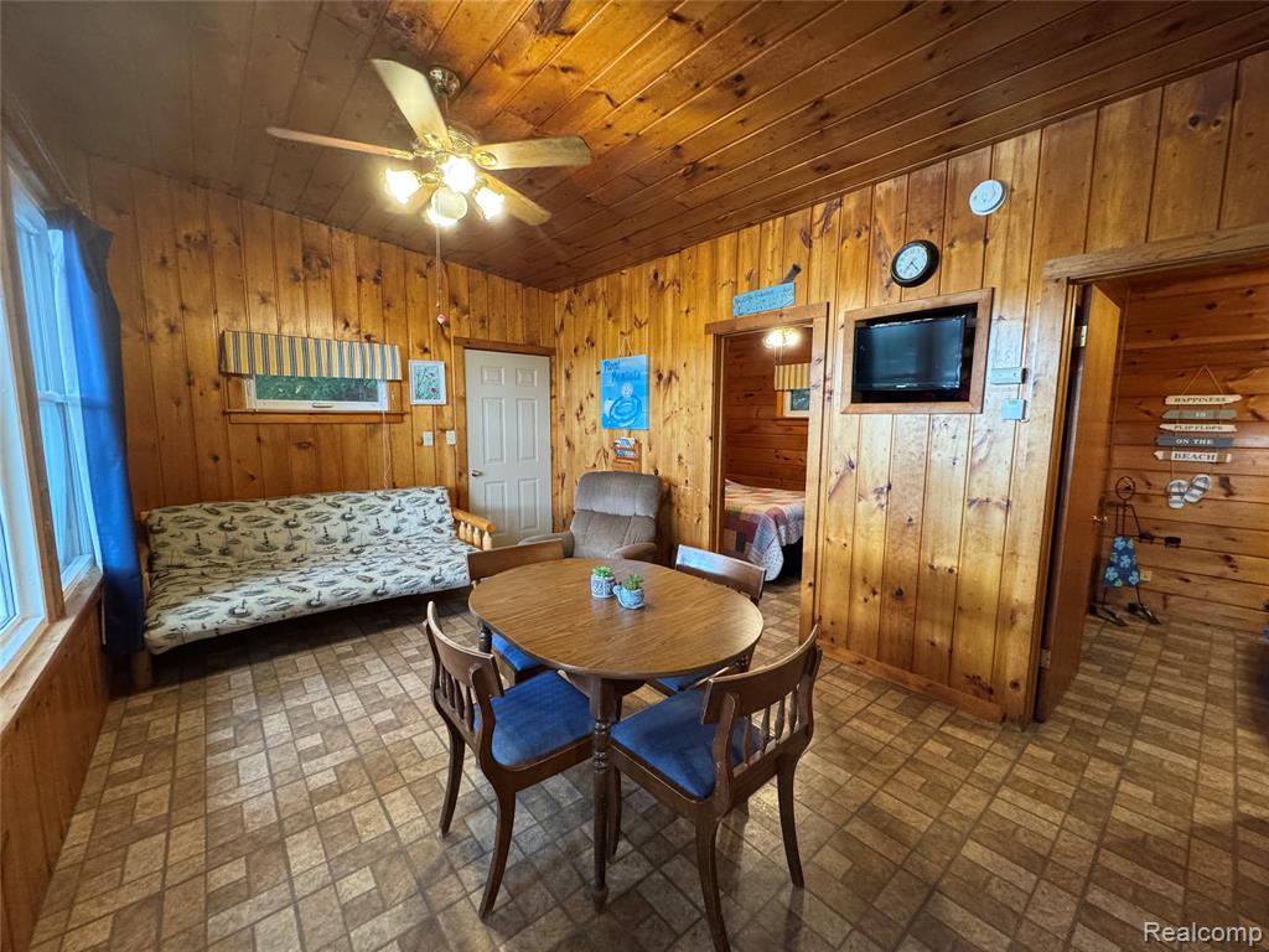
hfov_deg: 102.1
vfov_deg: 85.7
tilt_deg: -7.0
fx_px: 513
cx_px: 634
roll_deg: -1.0
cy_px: 476
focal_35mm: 14
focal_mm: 2.22
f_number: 2.2
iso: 400
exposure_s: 1/60
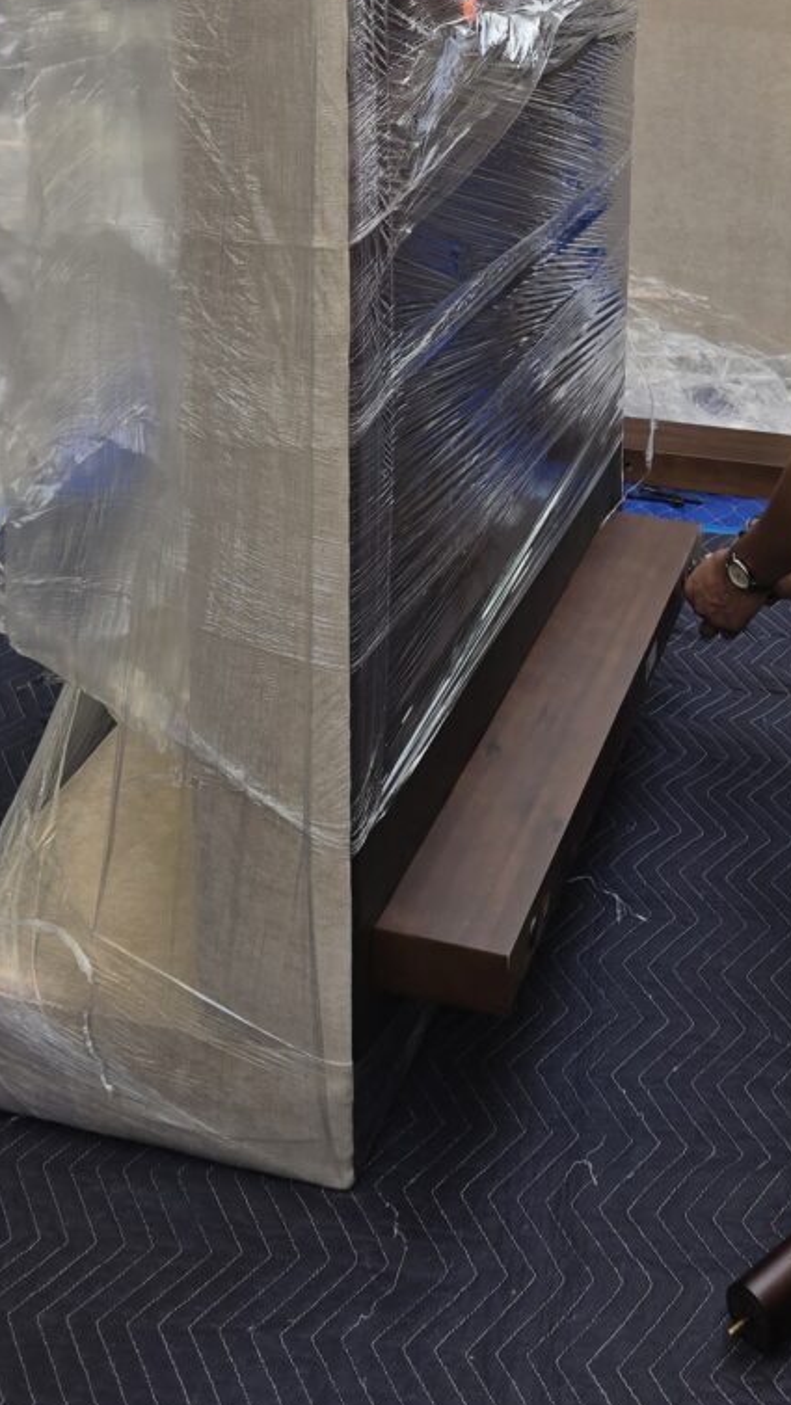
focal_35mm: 51
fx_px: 1901
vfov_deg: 36.8
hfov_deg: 23.3
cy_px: 32
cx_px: 577
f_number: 1.7
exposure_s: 1/180
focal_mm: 6.3
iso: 25
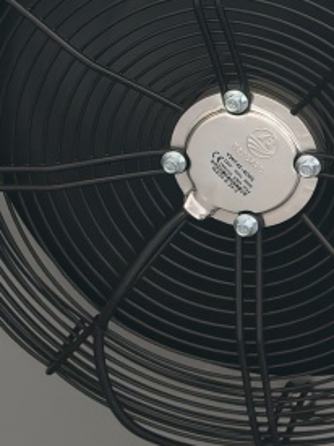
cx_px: 580
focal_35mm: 101
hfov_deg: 13.3
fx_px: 1300
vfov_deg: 18.8
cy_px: -35
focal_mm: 4.84
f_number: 1.8
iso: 320
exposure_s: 1/50.1
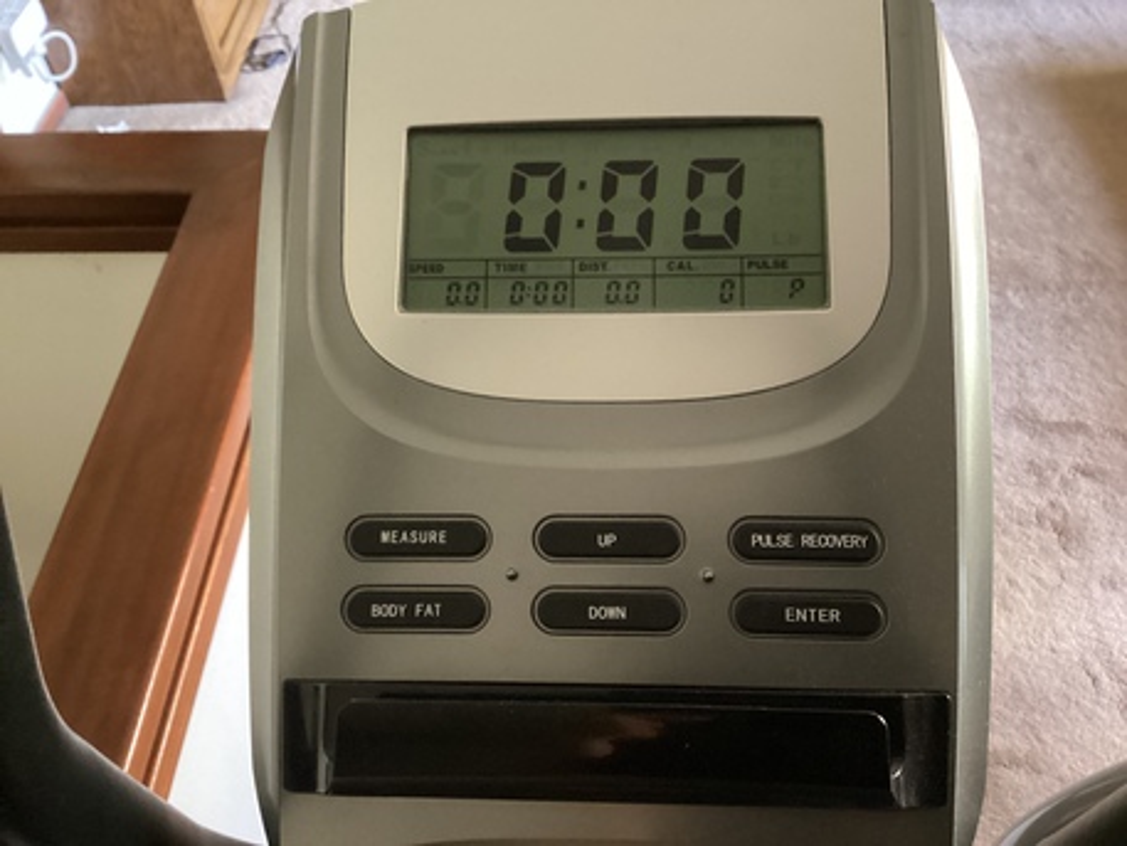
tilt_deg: -50.4
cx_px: 564
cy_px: 423
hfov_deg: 58.3
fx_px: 1010
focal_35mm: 31
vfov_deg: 45.5
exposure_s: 1/30
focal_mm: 3.3
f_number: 2.4
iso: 500
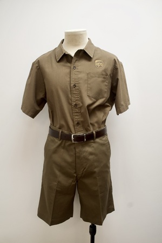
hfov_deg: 43.6
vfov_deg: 61.9
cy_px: 122
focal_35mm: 30
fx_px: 202
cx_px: 81
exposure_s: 1/100
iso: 1600
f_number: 6.3
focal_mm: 20
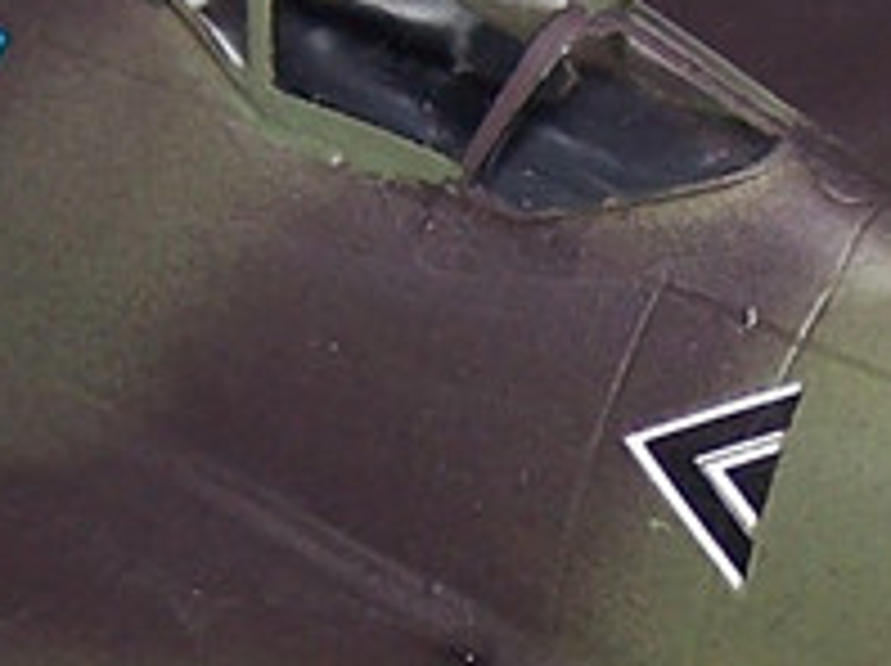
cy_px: 738
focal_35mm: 205
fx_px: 5270
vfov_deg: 7.2
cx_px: 722
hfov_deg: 9.6
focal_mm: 6.3
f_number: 2.8
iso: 80
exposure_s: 1/60
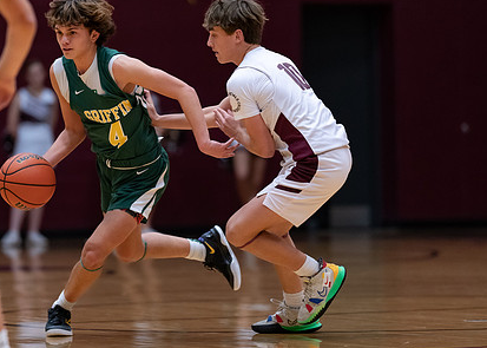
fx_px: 3651
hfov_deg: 7.6
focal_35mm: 264
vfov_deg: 5.5
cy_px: 139
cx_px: 192
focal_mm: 135
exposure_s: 1/1000
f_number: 1.8
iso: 1250
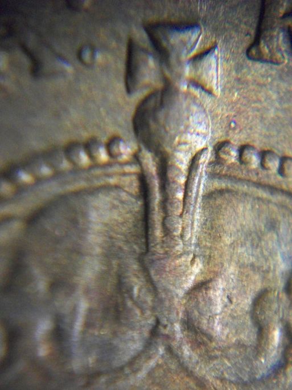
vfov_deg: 20.4
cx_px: 146
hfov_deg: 15.4
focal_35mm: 96
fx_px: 1080
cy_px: 195
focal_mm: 17.1
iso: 696
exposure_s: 1/125
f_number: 5.2
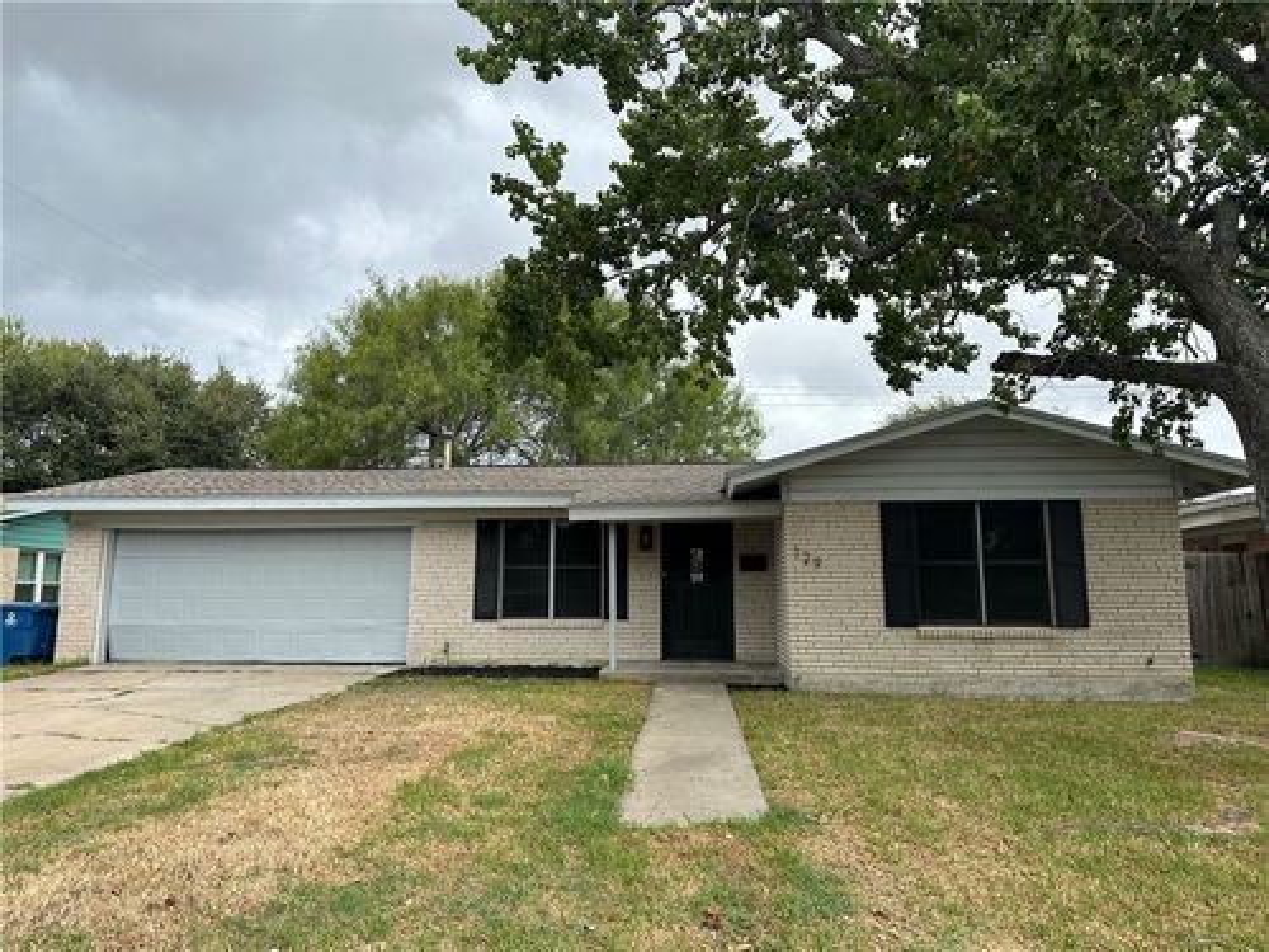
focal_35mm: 24
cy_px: 476
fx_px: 880
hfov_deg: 71.6
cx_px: 634
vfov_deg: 56.8
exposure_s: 1/1393
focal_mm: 6.86
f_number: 1.78
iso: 80
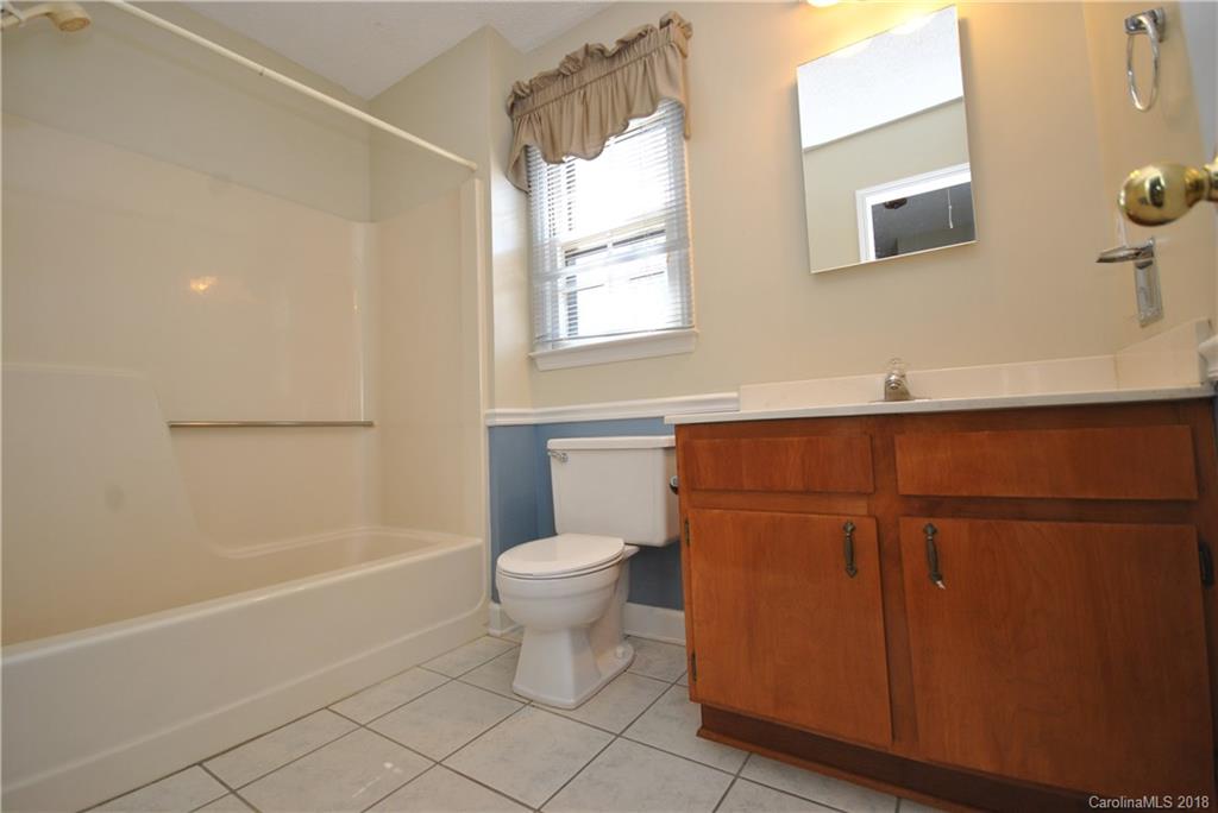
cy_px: 406
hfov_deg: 100.4
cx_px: 609
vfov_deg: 77.4
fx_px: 508
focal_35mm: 15
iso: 200
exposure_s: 1/60
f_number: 4
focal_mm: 10
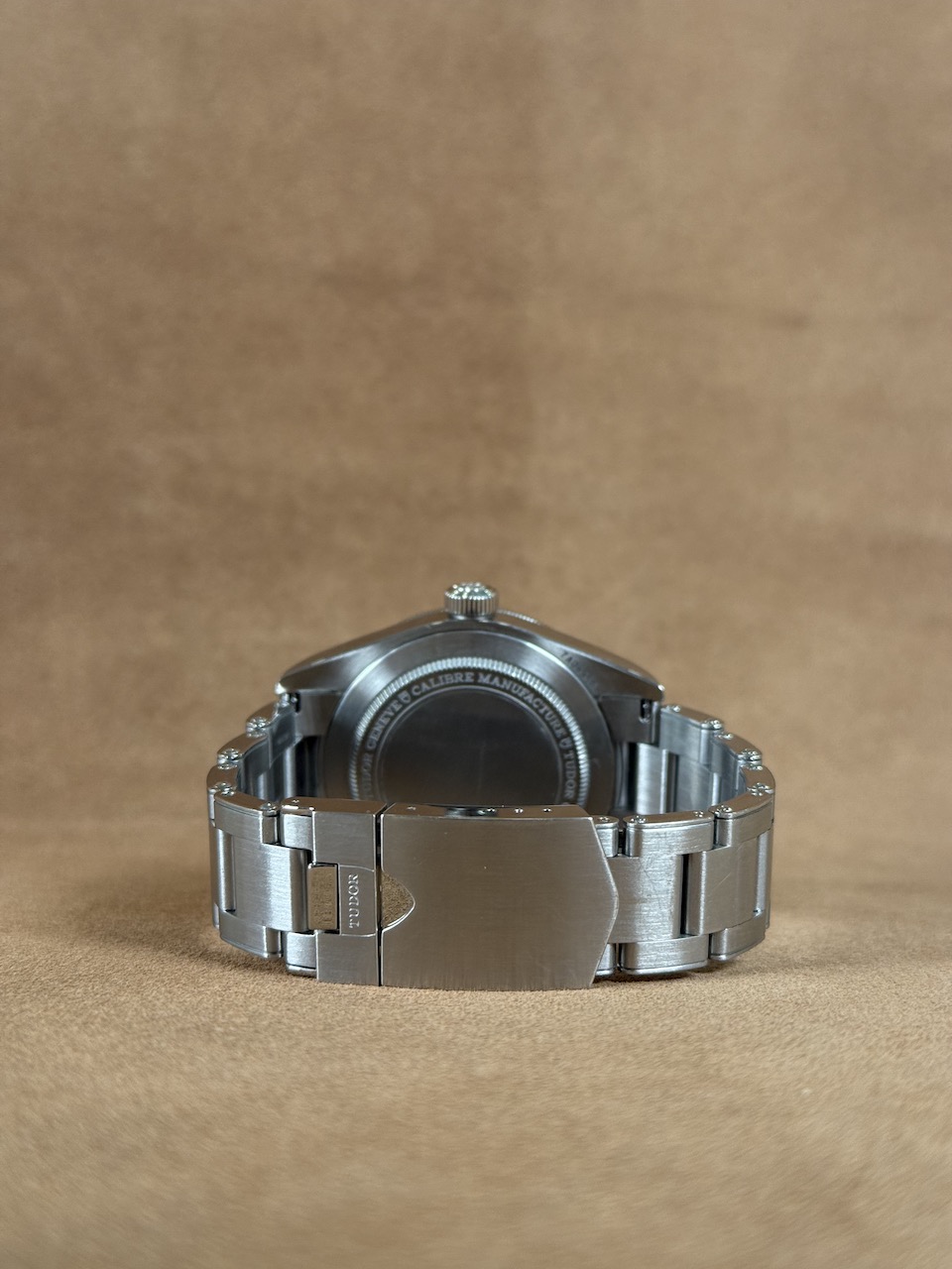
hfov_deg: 30.3
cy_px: 634
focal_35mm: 48
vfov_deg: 39.7
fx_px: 1760
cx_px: 476
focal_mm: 6.76
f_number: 1.78
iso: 160
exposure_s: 1/120
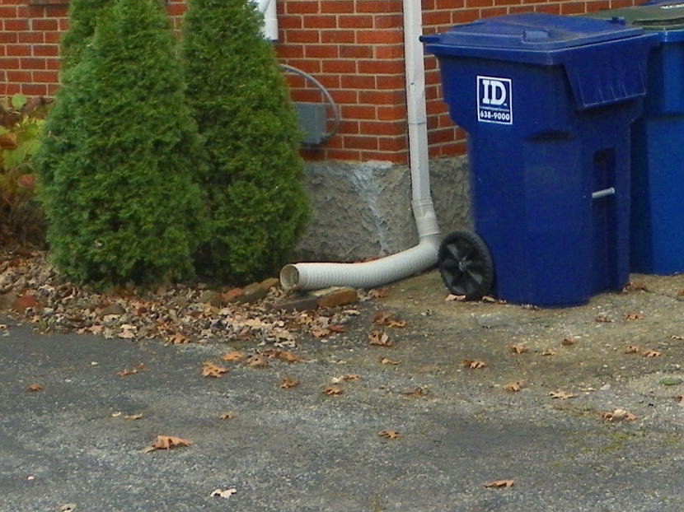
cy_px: 23
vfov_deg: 15.5
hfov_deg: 20.2
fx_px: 1857
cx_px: 695
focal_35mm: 94
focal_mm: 4.6
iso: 64
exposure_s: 1/200
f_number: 3.2
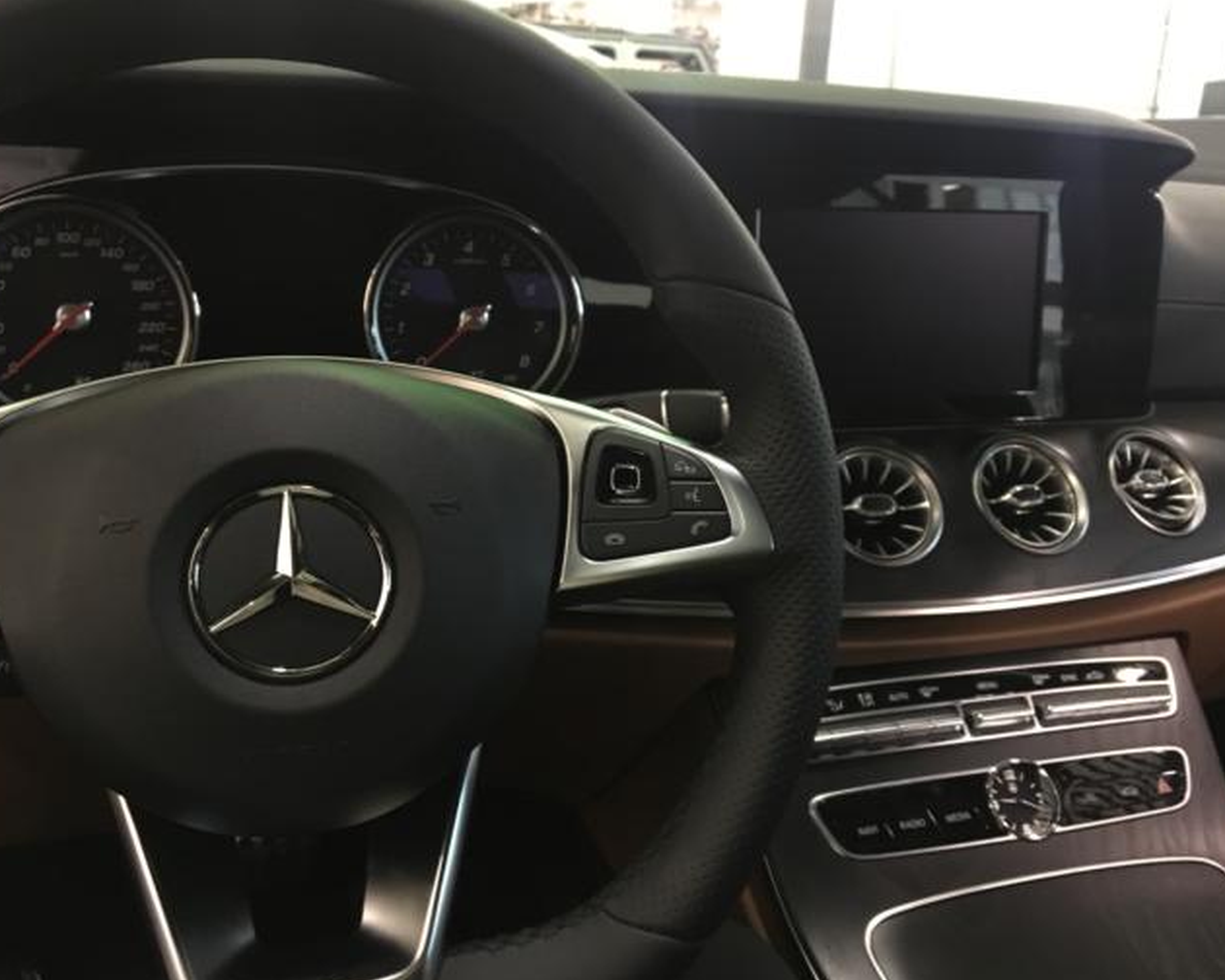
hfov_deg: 57.2
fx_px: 1124
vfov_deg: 47.1
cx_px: 614
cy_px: 498
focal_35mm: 31
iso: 500
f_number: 2.2
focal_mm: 4.15
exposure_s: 1/17
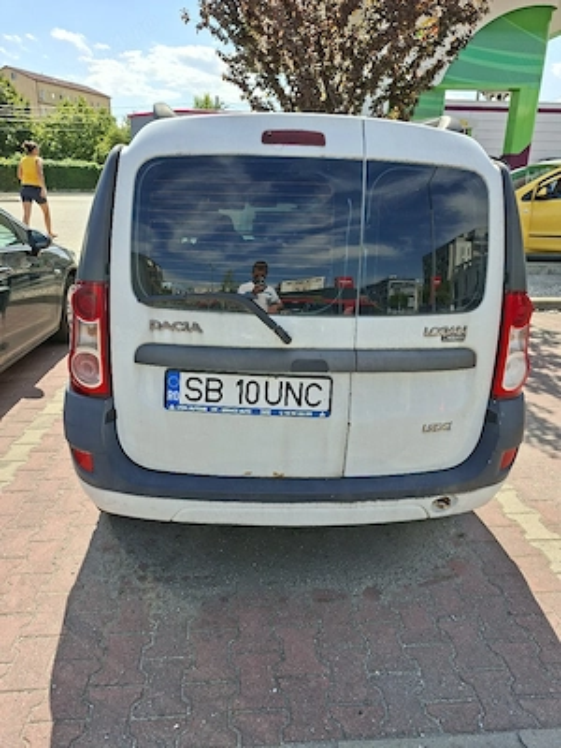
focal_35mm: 23
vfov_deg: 73.9
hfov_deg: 58.9
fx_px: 497
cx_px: 280
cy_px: 374
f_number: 1.8
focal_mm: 5.54
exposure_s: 1/1429
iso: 50
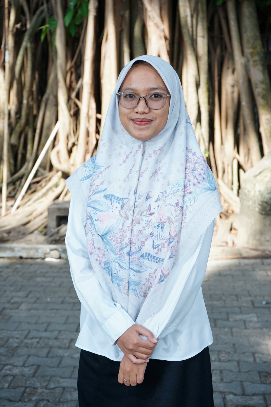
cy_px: 204
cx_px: 136
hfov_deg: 25.1
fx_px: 610
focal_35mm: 54
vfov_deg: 36.9
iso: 160
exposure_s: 1/125
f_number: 6.3
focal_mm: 54
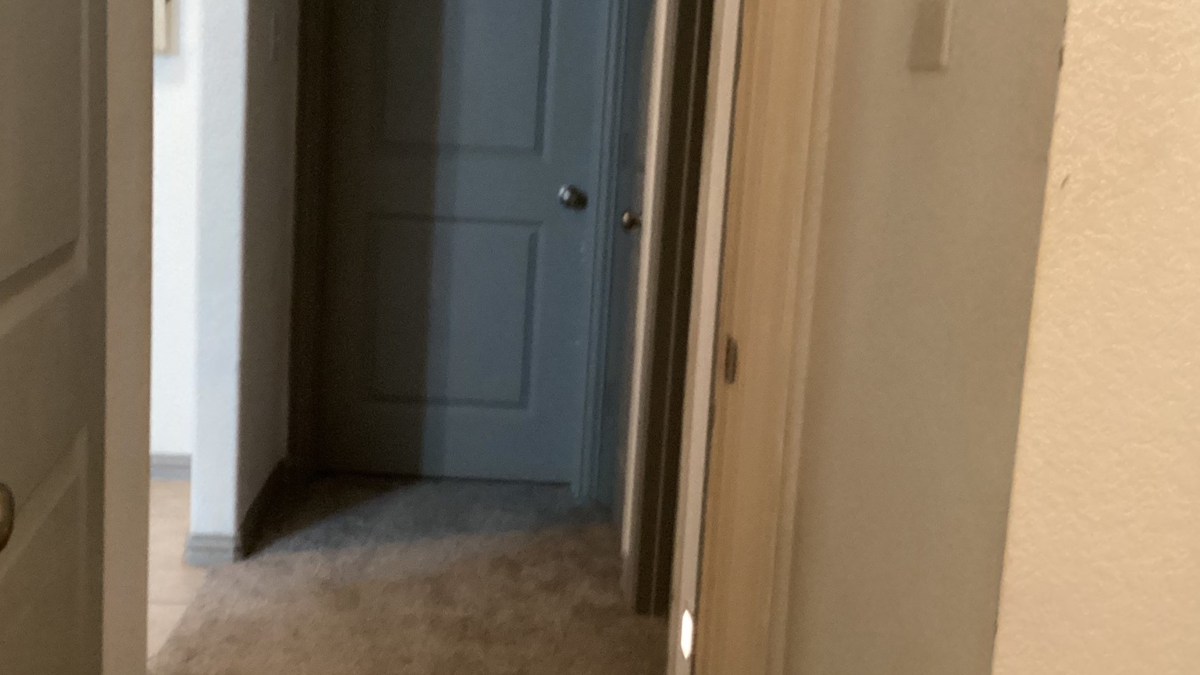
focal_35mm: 45
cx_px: 477
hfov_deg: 45.2
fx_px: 1432
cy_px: 316
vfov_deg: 26.5
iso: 640
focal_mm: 3.3
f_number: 2.4
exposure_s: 1/24
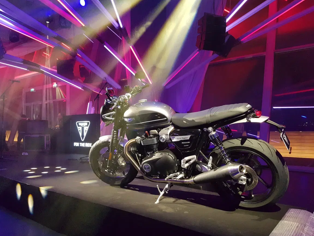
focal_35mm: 27
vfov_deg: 51.4
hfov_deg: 65.3
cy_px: 120
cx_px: 157
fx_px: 245
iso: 640
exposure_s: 1/40
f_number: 1.7
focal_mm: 4.2
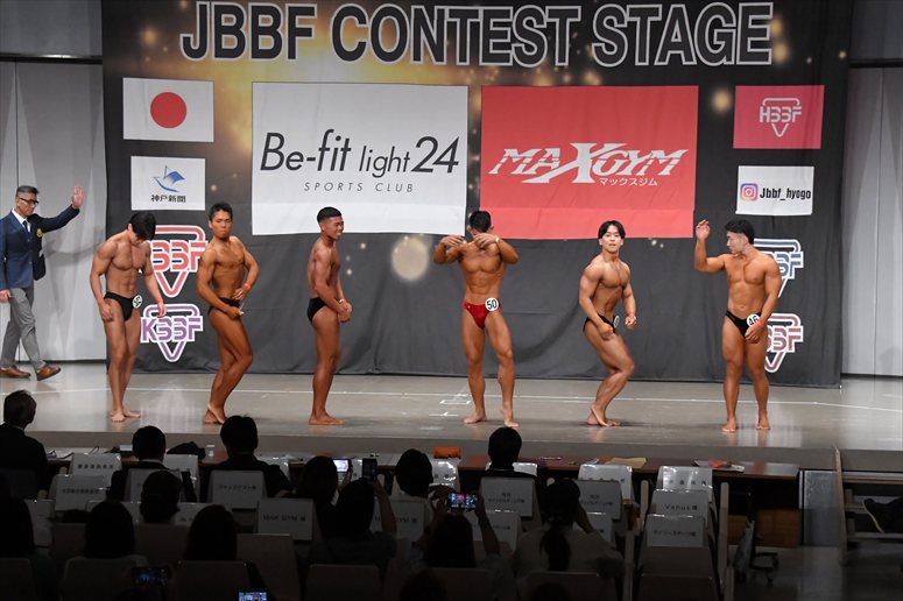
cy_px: 300
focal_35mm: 84
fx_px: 2106
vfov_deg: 16.2
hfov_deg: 24.2
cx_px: 452
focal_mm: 56
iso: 6400
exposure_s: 1/400
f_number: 5.6
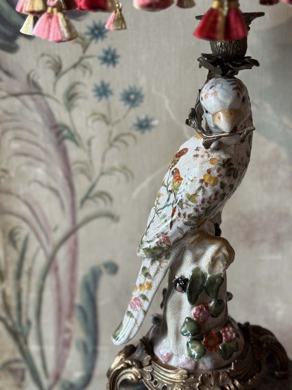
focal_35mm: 48
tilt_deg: -19.1
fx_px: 540
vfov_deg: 39.7
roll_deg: +2.3
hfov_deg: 30.3
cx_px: 146
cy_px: 195
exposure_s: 1/50
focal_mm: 6.76
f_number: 1.78
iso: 100
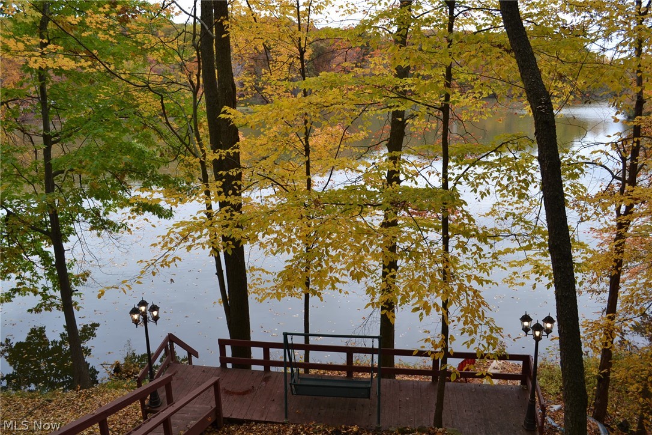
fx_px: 489
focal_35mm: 27
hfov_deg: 67.4
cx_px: 326
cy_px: 218
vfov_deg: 47.9
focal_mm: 18
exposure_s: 1/125
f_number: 5.6
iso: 125
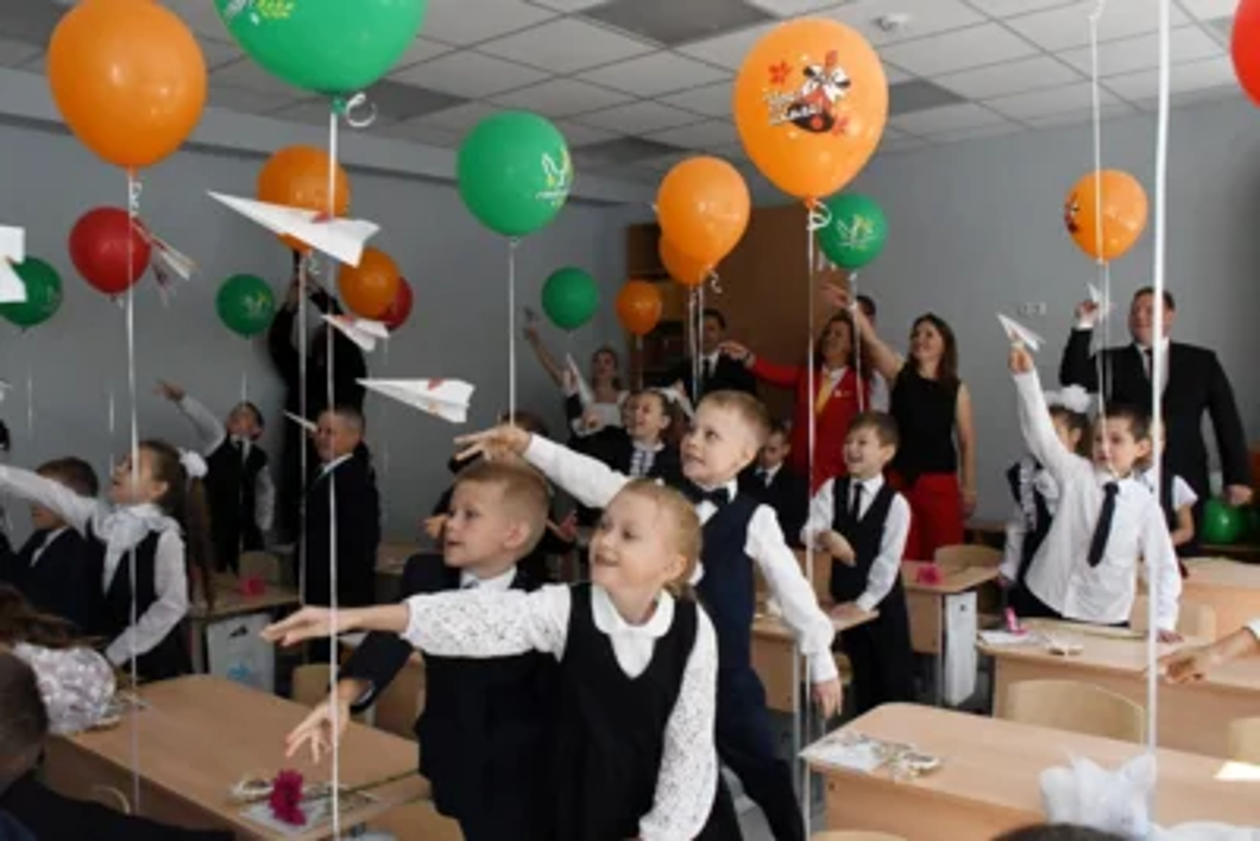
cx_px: 630
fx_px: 1050
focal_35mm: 30
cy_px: 420
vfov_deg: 43.6
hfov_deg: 61.9
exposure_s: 1/500
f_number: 11
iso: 6400
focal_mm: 20
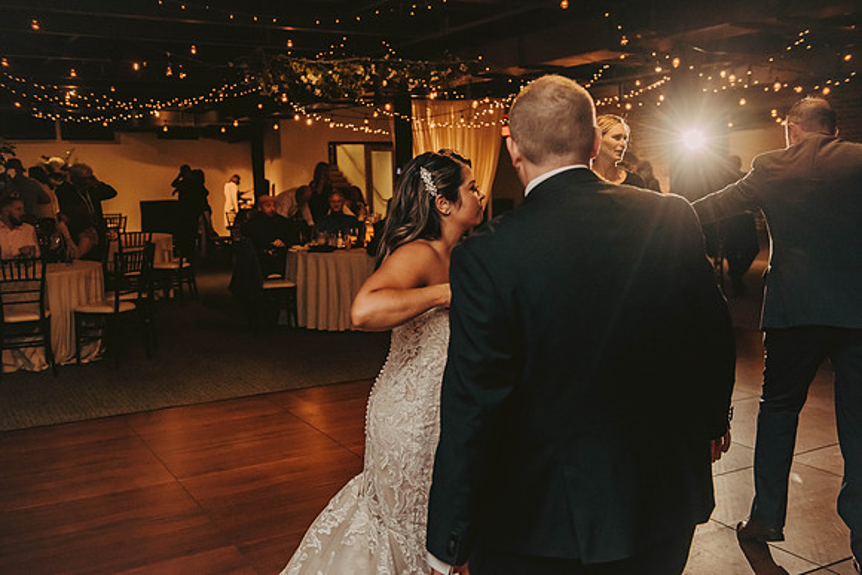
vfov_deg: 35.1
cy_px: 288
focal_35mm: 38
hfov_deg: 50.7
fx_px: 910
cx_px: 431
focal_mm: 38
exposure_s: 1/200
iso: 2000
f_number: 3.5
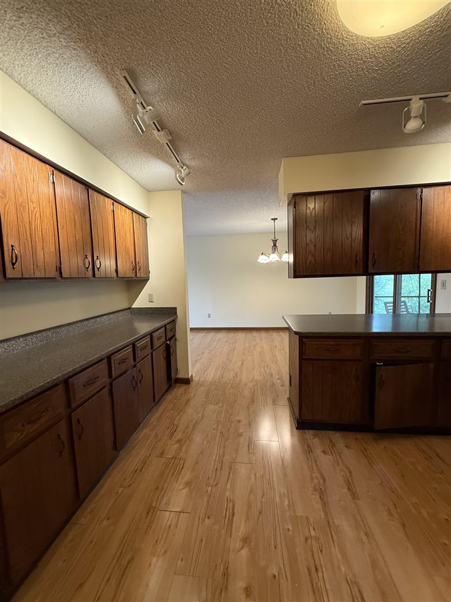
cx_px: 226
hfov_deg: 85.7
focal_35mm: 14
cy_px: 301
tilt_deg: -5.3
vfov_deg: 102.1
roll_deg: +0.7
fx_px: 243
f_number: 2.2
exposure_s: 1/60
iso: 250
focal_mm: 2.22
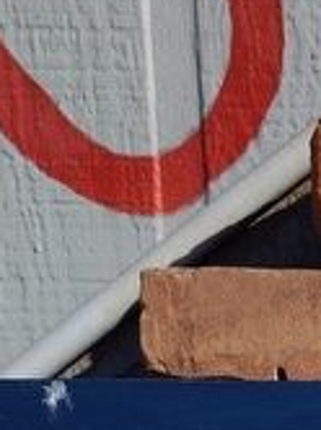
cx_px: 603
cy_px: 837
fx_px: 1376
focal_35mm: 111
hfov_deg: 12.1
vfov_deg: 14.8
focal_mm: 5.56
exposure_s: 1/2889
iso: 100
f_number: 1.8
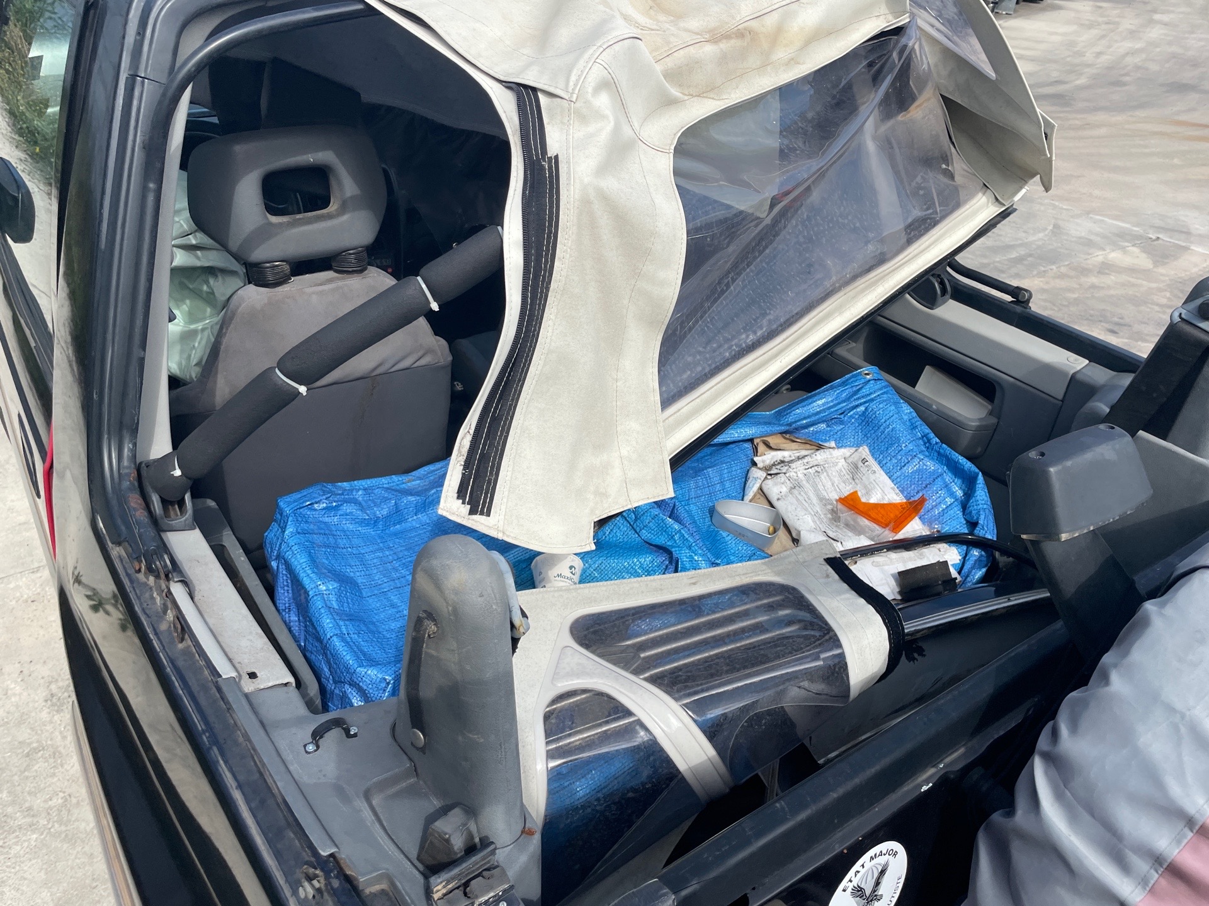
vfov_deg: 53.1
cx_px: 604
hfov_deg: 67.3
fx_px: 908
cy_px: 453
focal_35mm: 26
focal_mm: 4.2
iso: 32
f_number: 1.6
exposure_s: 1/2681
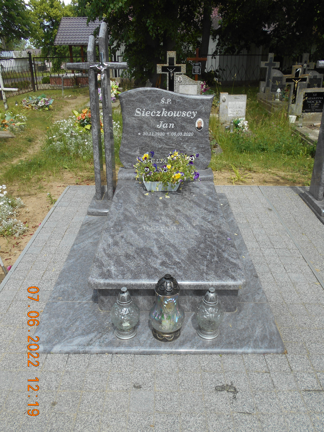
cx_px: 162
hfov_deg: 46.8
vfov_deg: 60.0
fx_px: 374
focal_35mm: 30
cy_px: 216
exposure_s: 1/500
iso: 80
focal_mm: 5.1
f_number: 3.4
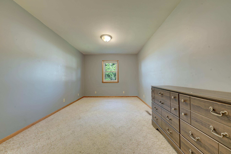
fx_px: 77
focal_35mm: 12
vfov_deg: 90.0
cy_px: 77
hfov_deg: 112.6
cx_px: 116
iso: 100
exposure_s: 1.3
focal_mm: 12
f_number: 8
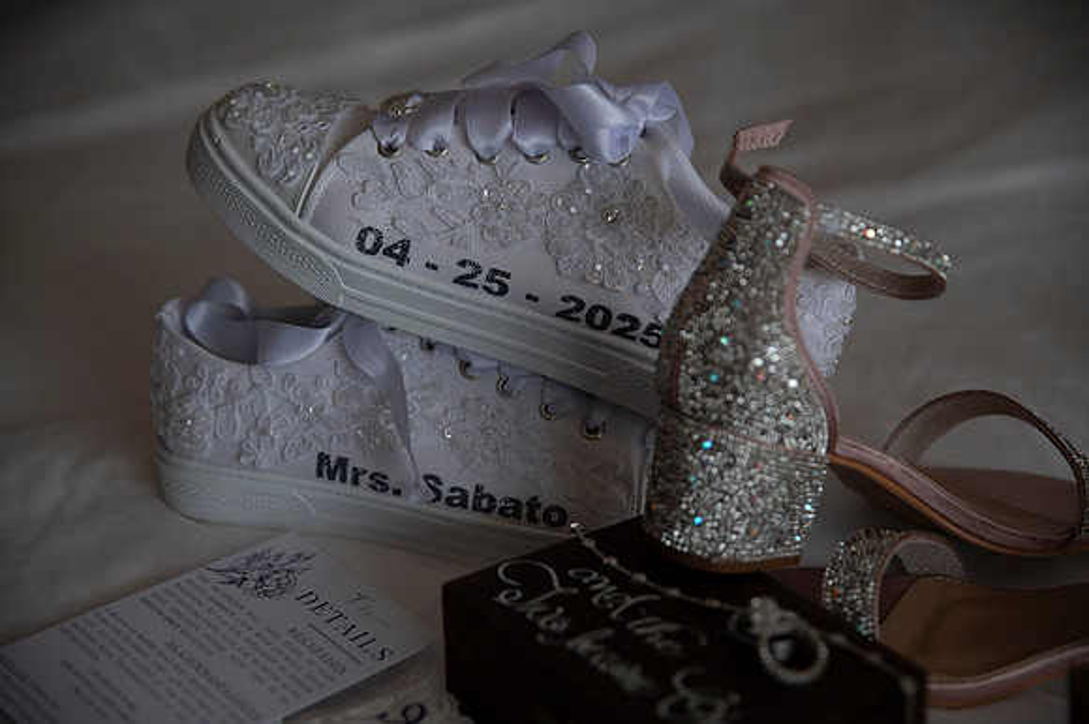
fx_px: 2116
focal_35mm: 70
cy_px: 362
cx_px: 544
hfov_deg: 28.9
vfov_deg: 19.4
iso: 400
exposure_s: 1/640
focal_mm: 70
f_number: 2.8
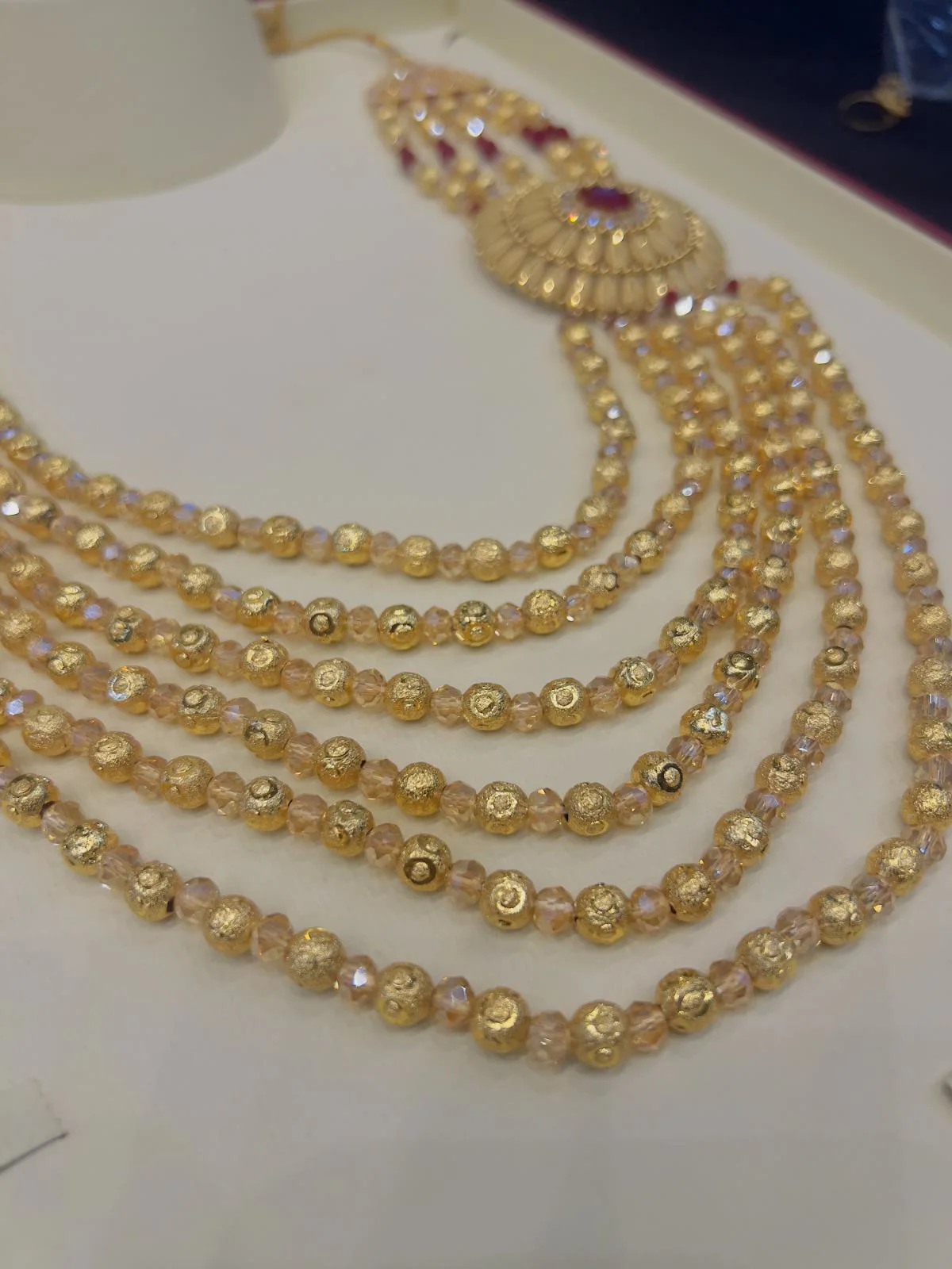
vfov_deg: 67.3
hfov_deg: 53.1
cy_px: 634
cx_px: 476
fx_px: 953
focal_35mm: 26
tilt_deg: -48.1
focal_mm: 5.7
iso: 50
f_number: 1.5
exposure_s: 1/544
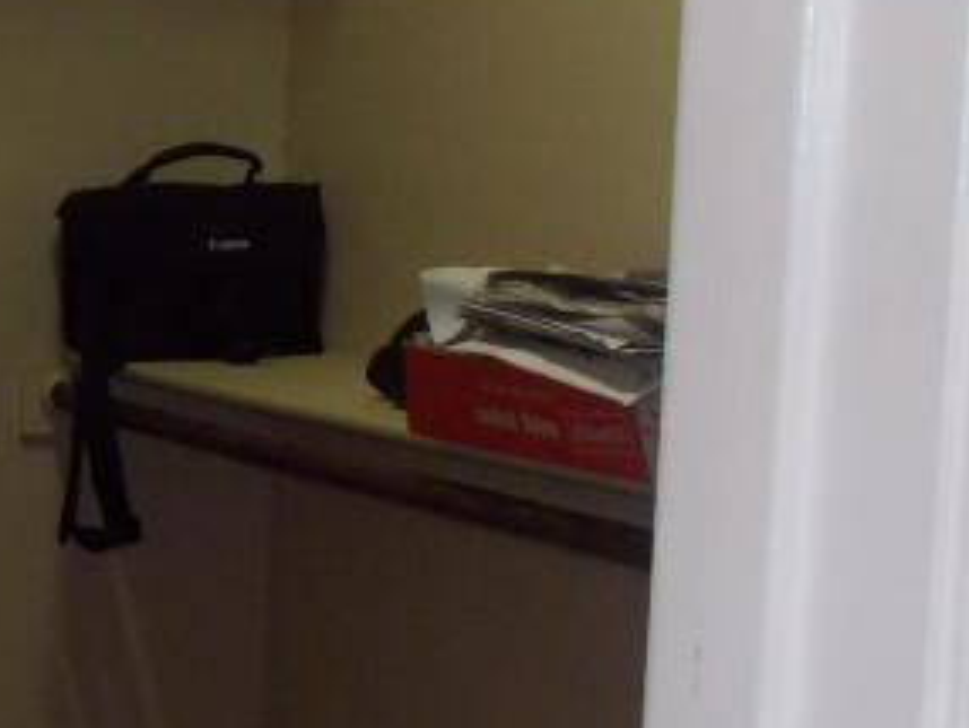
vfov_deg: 15.9
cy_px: 386
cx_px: -108
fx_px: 2606
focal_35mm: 93
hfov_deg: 20.1
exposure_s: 1/25
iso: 200
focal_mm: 4.6
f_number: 3.2
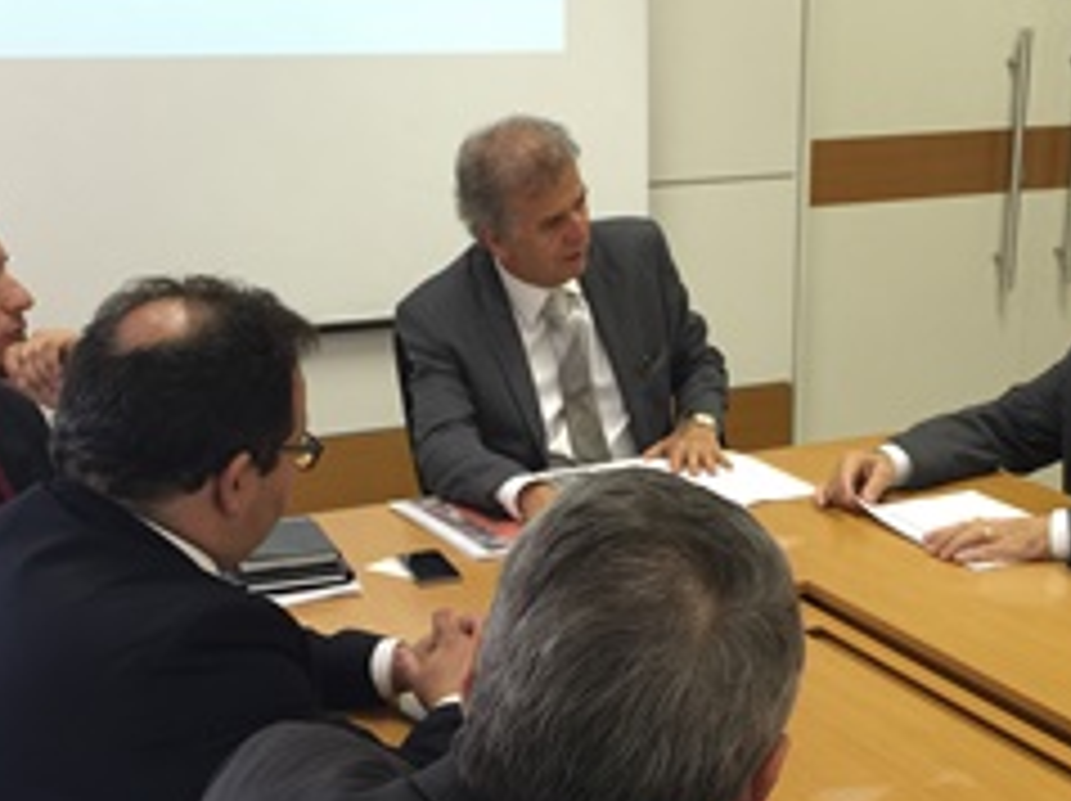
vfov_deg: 25.2
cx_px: 605
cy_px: 639
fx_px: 1762
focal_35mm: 57
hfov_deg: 33.8
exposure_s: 1/15
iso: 32
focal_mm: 4.15
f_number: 2.2
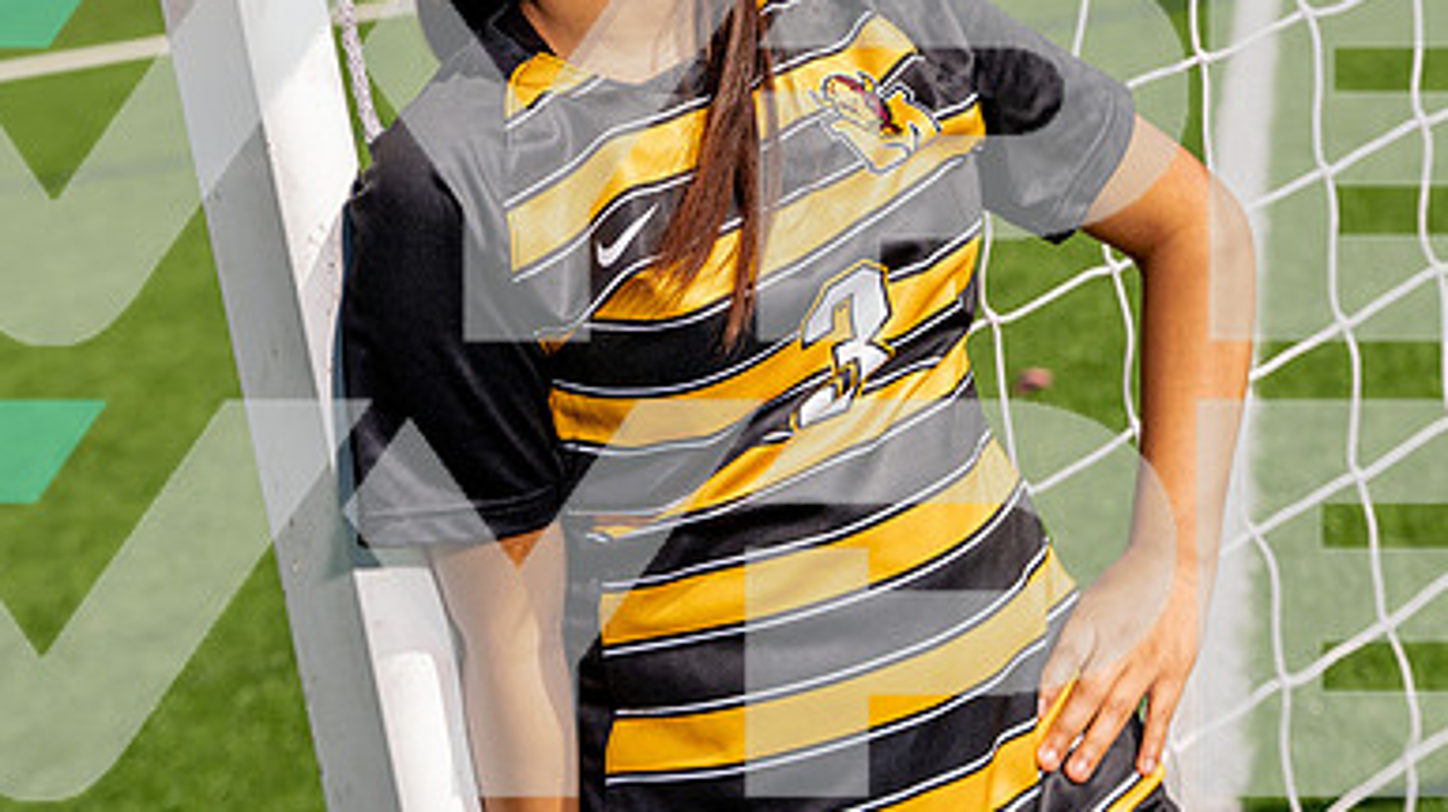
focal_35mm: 79
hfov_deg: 26.9
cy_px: 145
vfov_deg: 15.2
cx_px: 685
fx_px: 3031
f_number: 4
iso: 100
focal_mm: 50
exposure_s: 1/1000
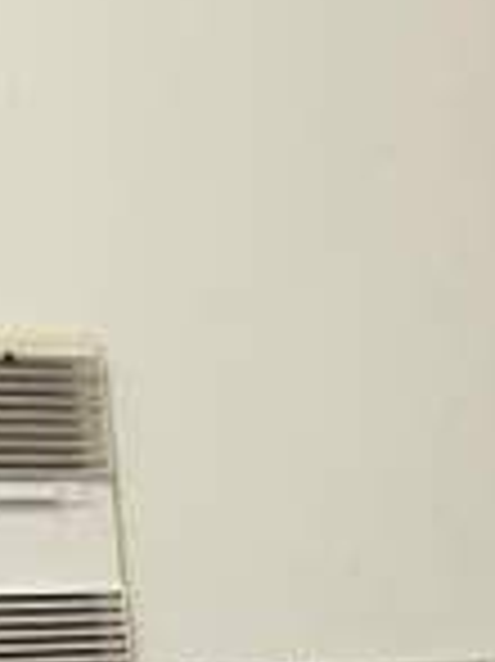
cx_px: 972
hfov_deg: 11.8
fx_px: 2158
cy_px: 973
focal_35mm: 113
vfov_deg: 16.1
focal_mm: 5.1
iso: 125
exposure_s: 1/60
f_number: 1.6
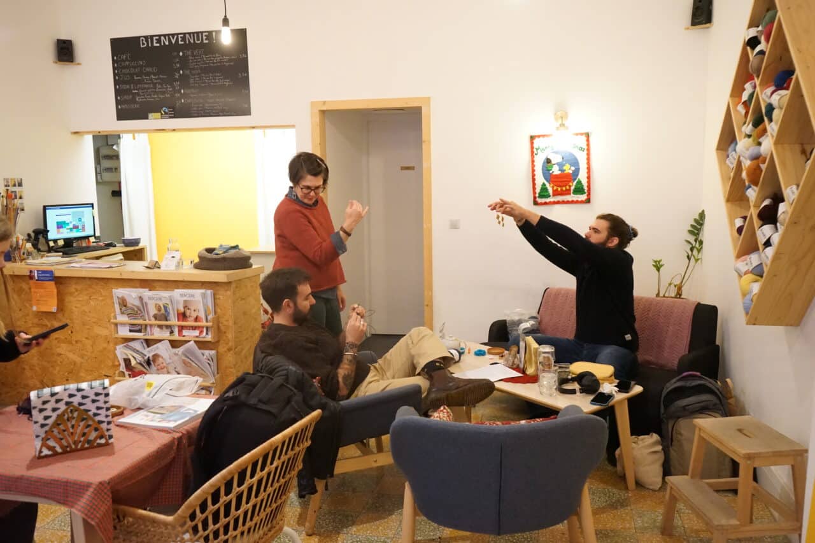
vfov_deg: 45.0
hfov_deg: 63.7
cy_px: 272
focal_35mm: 29
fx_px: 656
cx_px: 408
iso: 10000
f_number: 4.5
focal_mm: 29
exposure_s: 1/160
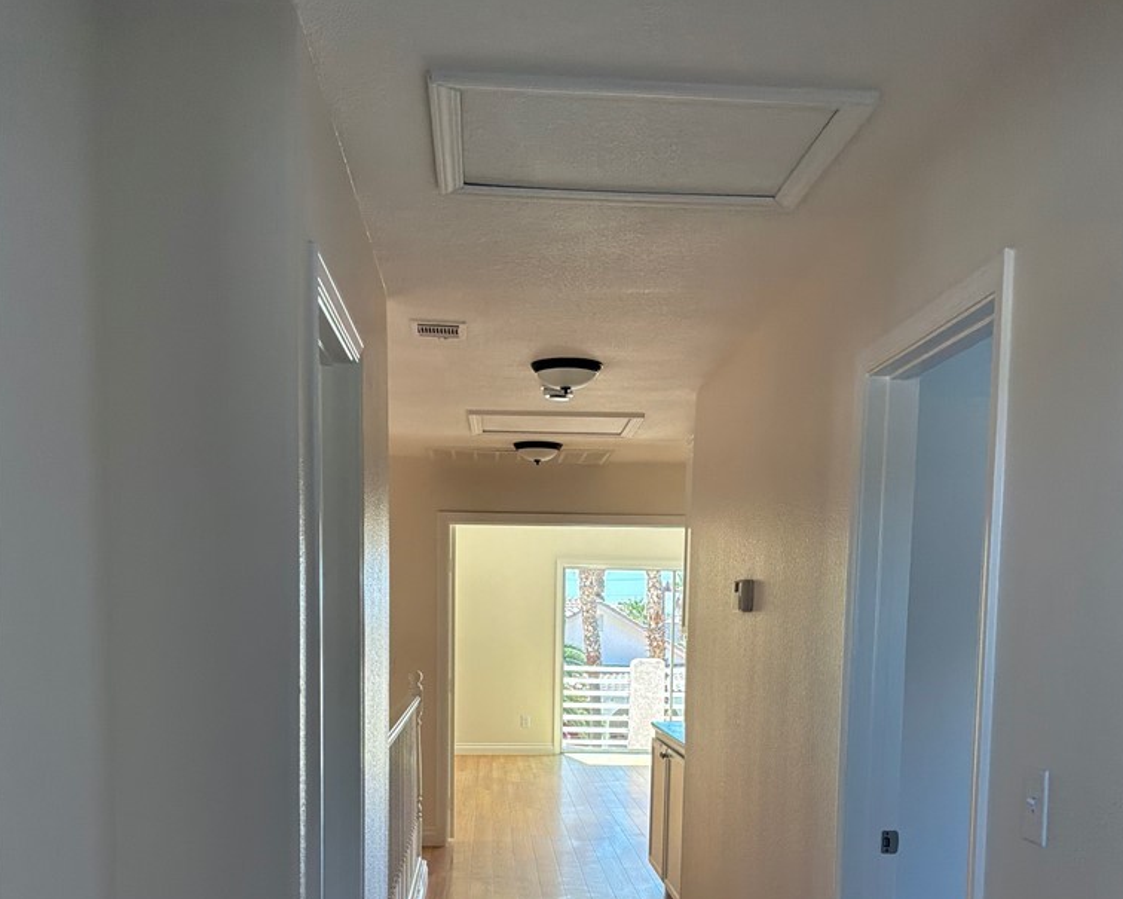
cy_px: 730
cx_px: 563
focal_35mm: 37
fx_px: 1230
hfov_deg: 49.1
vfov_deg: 38.5
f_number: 1.8
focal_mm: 3
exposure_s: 1/199
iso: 64
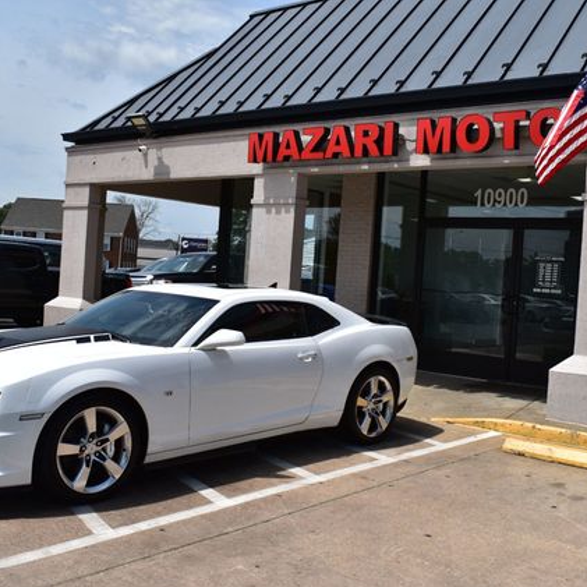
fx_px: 780
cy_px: 296
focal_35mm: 41
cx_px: 311
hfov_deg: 41.2
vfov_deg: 41.3
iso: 200
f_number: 11
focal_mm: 21
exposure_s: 1/500
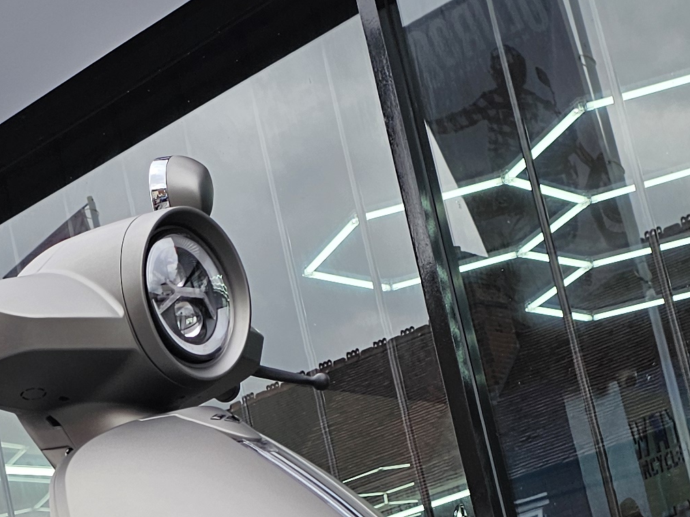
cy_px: 604
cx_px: 61
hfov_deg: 21.1
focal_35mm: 91
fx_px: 1814
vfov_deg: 15.7
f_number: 1.7
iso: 16
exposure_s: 1/497
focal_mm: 6.3
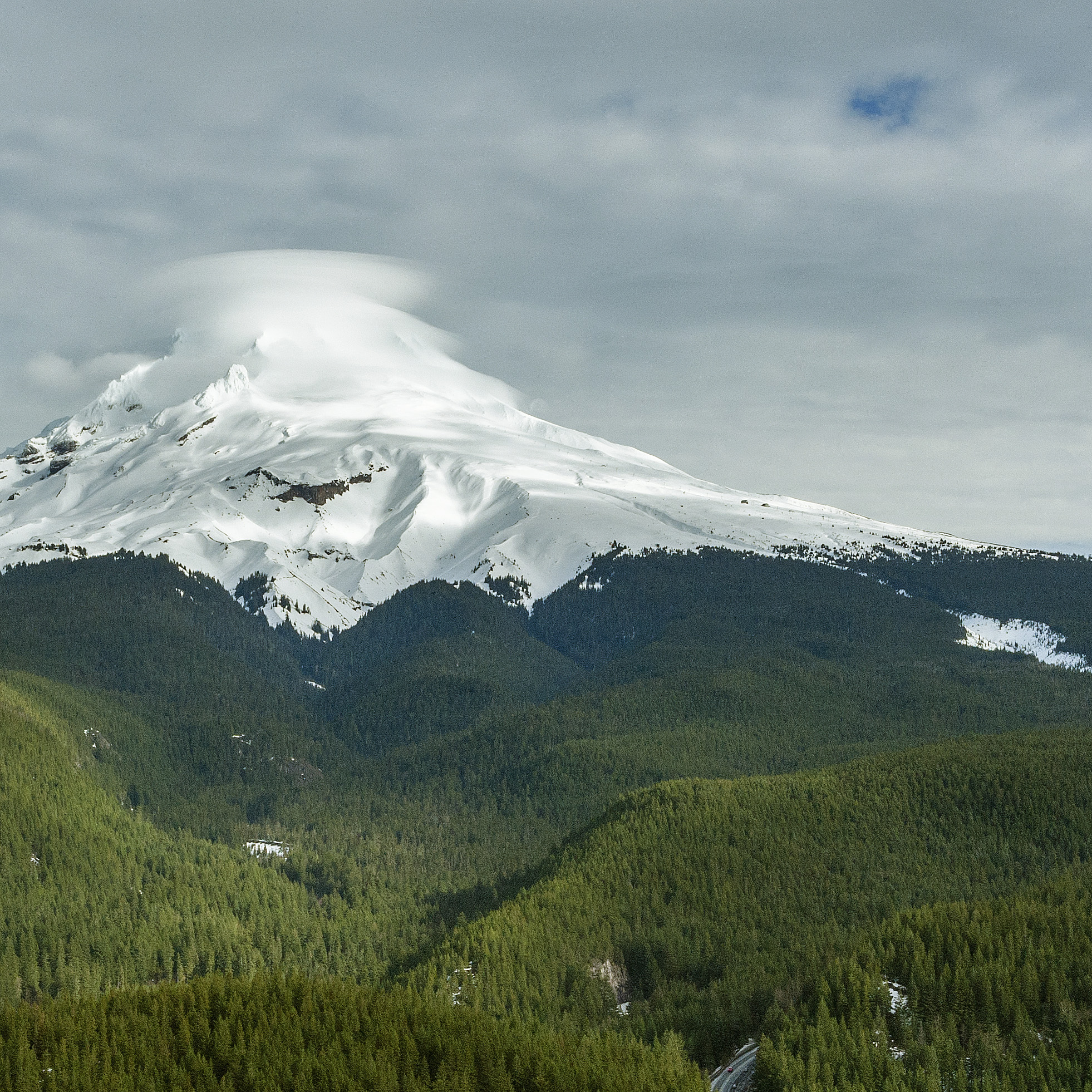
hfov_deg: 24.1
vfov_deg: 24.6
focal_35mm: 70
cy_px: 662
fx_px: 2498
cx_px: 156
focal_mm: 38
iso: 800
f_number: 16
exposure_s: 1/640
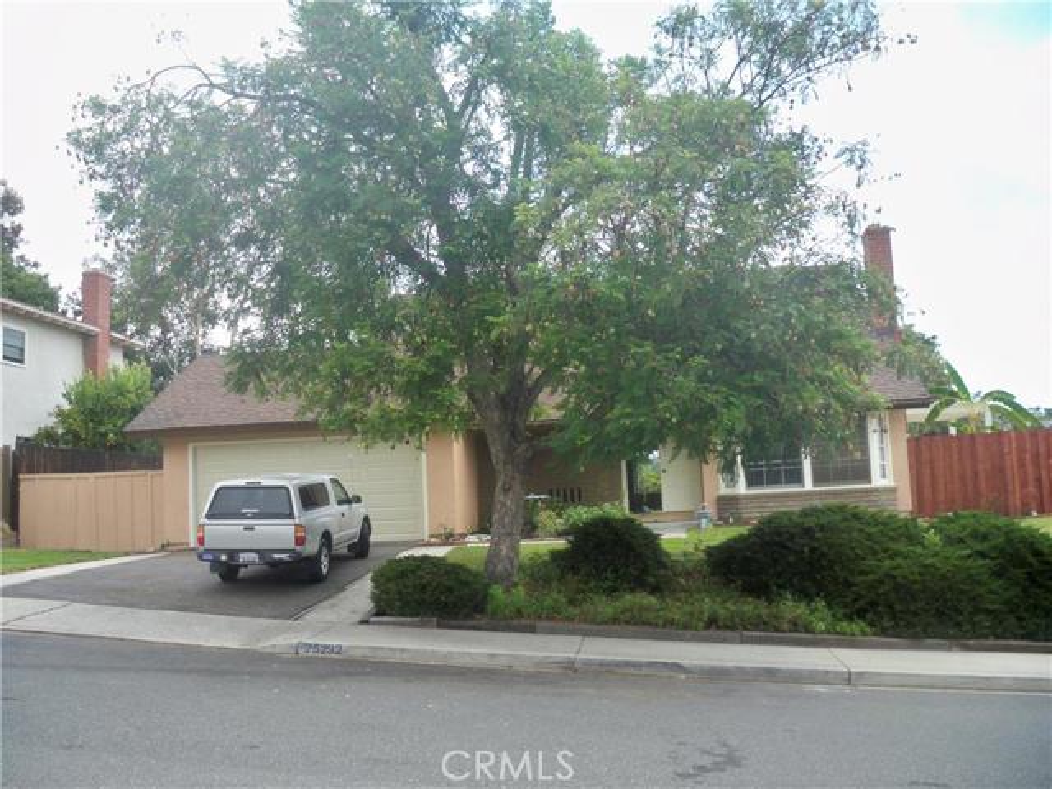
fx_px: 1064
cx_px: 526
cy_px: 394
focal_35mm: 35
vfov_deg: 40.7
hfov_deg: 52.6
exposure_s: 1/320
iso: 100
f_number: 3.1
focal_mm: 6.3
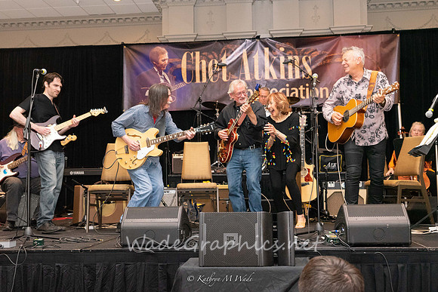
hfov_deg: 45.4
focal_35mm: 43
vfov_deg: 31.2
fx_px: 524
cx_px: 222
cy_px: 146
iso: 6400
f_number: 6.3
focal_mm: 41
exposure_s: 1/200
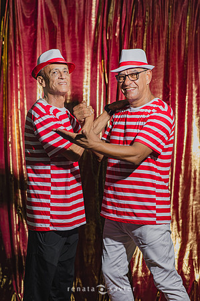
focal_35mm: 85
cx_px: 100
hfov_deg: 16.0
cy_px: 150
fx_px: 710
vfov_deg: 23.9
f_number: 2.5
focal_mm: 85
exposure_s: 1/200
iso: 125
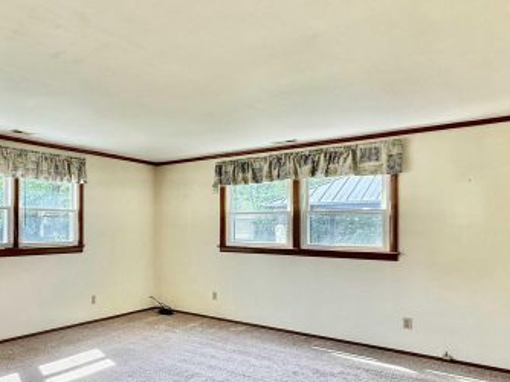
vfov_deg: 49.5
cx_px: 74
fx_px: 412
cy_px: 225
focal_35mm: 28
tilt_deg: +2.4
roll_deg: +0.2
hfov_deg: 56.8
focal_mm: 2.22
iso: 80
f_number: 2.2
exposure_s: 1/120
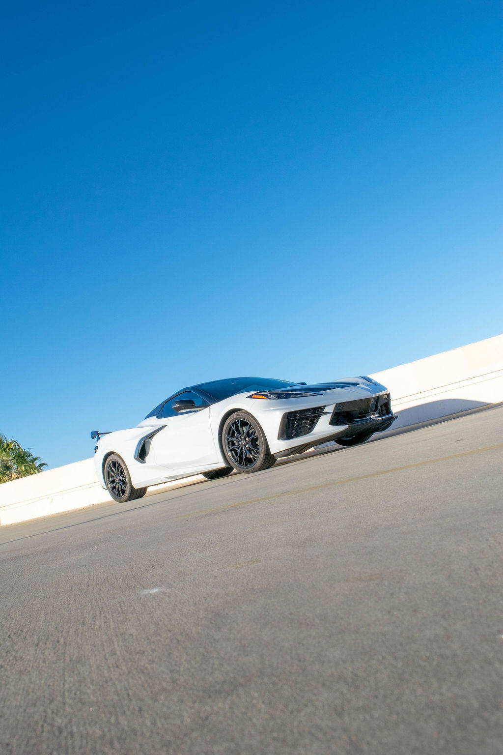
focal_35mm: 27
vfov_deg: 67.4
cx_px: 252
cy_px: 378
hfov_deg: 47.9
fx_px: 566
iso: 280
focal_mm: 18
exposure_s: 1/500
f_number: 11
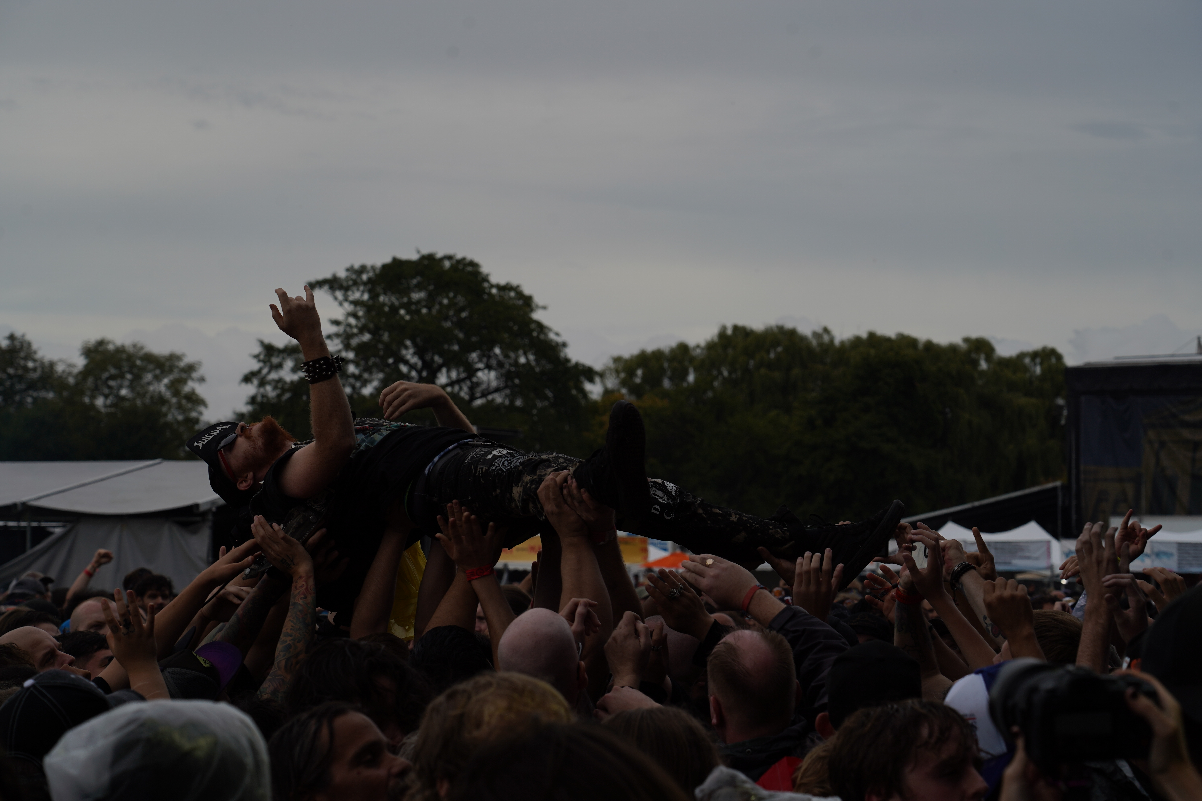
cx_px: 601
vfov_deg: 13.0
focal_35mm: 105
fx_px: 3506
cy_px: 400
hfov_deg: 19.5
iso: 100
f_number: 8
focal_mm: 105
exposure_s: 1/640
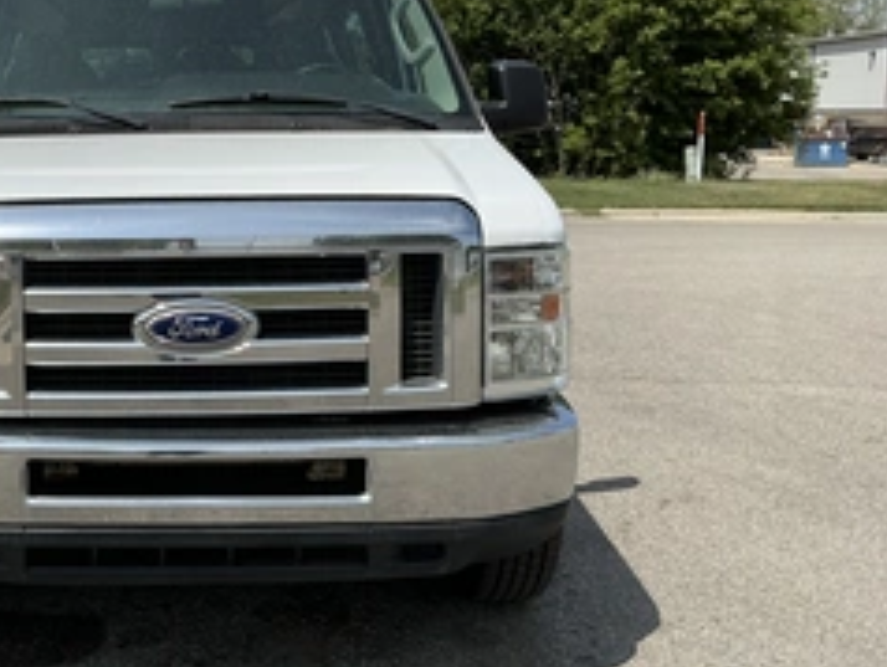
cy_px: 246
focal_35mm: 47
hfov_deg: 38.6
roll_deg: +1.9
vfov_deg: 30.8
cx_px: 153
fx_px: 1206
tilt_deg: -4.8
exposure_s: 1/2667
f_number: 1.8
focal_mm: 3
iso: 25
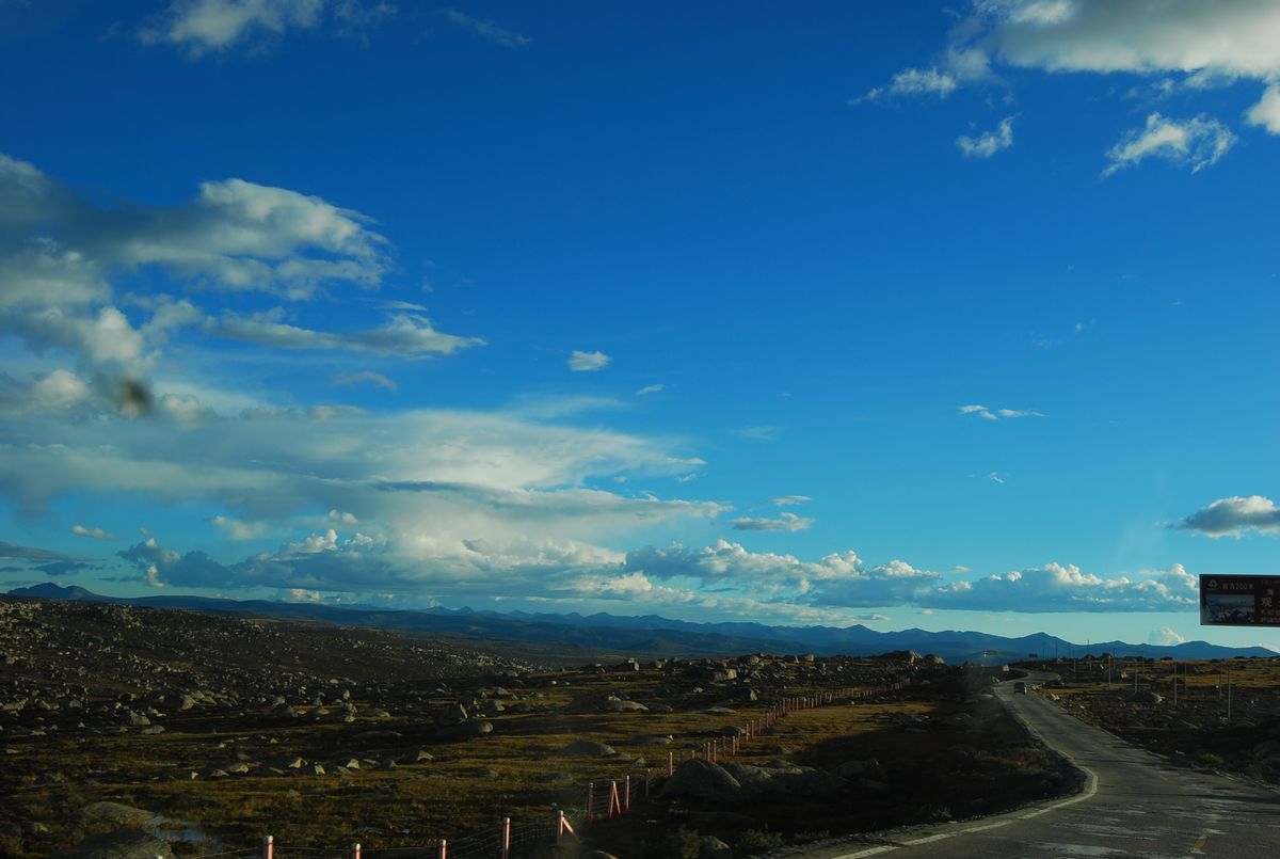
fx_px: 1496
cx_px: 640
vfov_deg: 32.0
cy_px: 430
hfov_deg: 46.3
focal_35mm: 42
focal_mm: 28
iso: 100
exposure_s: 1/160
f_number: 9
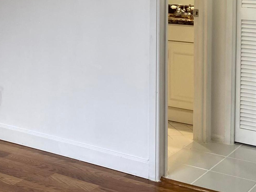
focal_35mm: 76
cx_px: 36
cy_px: -6
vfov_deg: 18.8
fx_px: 562
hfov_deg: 25.0
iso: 125
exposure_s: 1/120
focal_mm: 4.25
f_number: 1.8
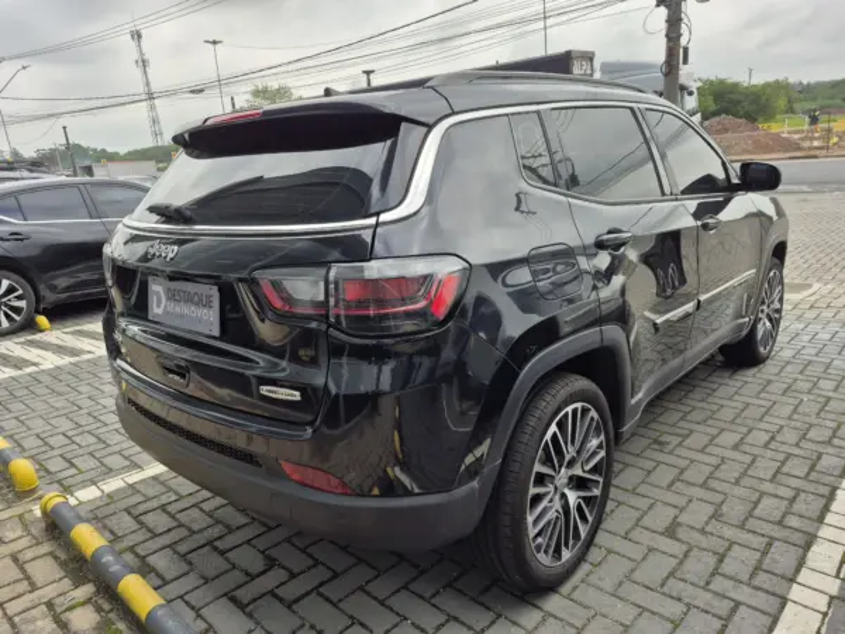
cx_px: 422
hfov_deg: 73.9
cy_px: 317
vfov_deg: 58.9
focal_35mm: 23
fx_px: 561
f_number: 1.8
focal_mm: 5.4
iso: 25
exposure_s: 1/1384
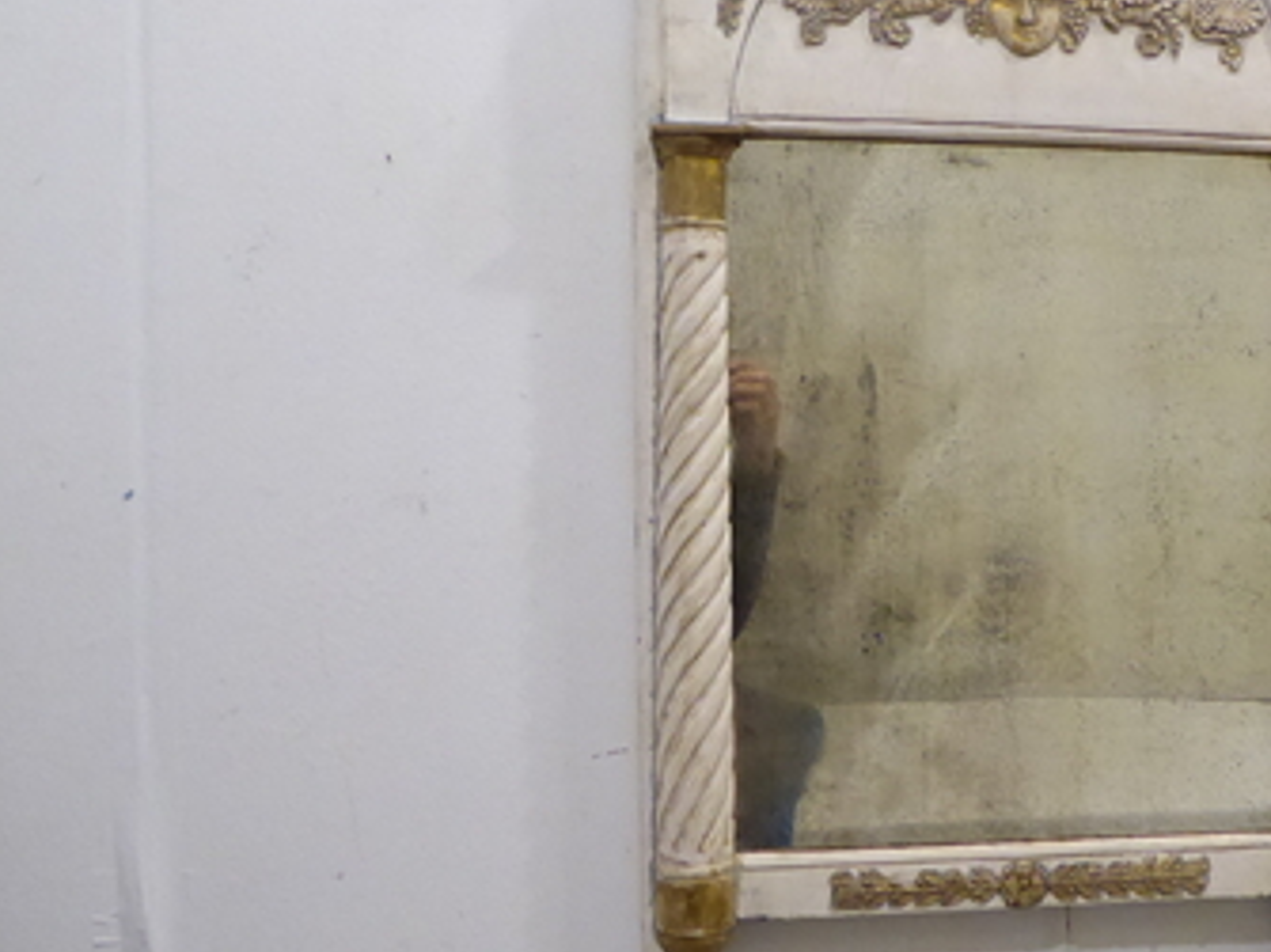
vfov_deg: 28.0
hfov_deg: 35.4
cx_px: 1059
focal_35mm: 52
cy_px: 516
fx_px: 1909
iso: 800
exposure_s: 1/50
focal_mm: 5
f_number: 3.5
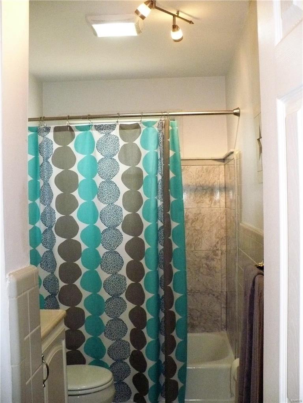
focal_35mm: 37
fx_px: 432
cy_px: 202
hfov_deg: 38.7
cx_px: 152
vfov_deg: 50.1
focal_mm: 6.1
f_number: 2.8
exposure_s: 1/160
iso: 800
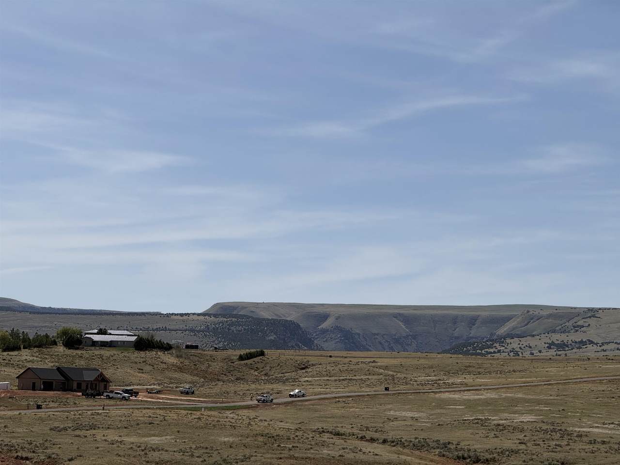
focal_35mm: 120
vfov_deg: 12.3
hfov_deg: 16.4
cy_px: 232
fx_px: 2149
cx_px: 310
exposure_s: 1/3509
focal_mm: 15.66
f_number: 2.8
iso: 40
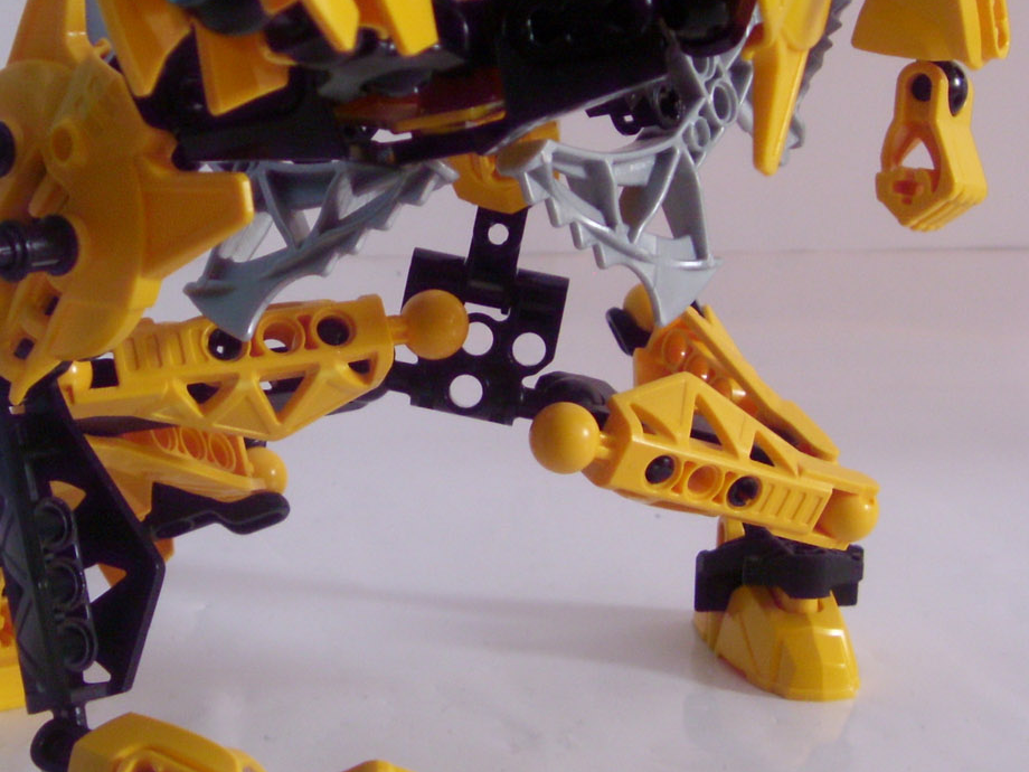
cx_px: 313
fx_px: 1635
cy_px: 348
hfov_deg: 34.5
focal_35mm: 55
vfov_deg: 26.5
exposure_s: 1/15
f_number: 3.5
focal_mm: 6.3
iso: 200
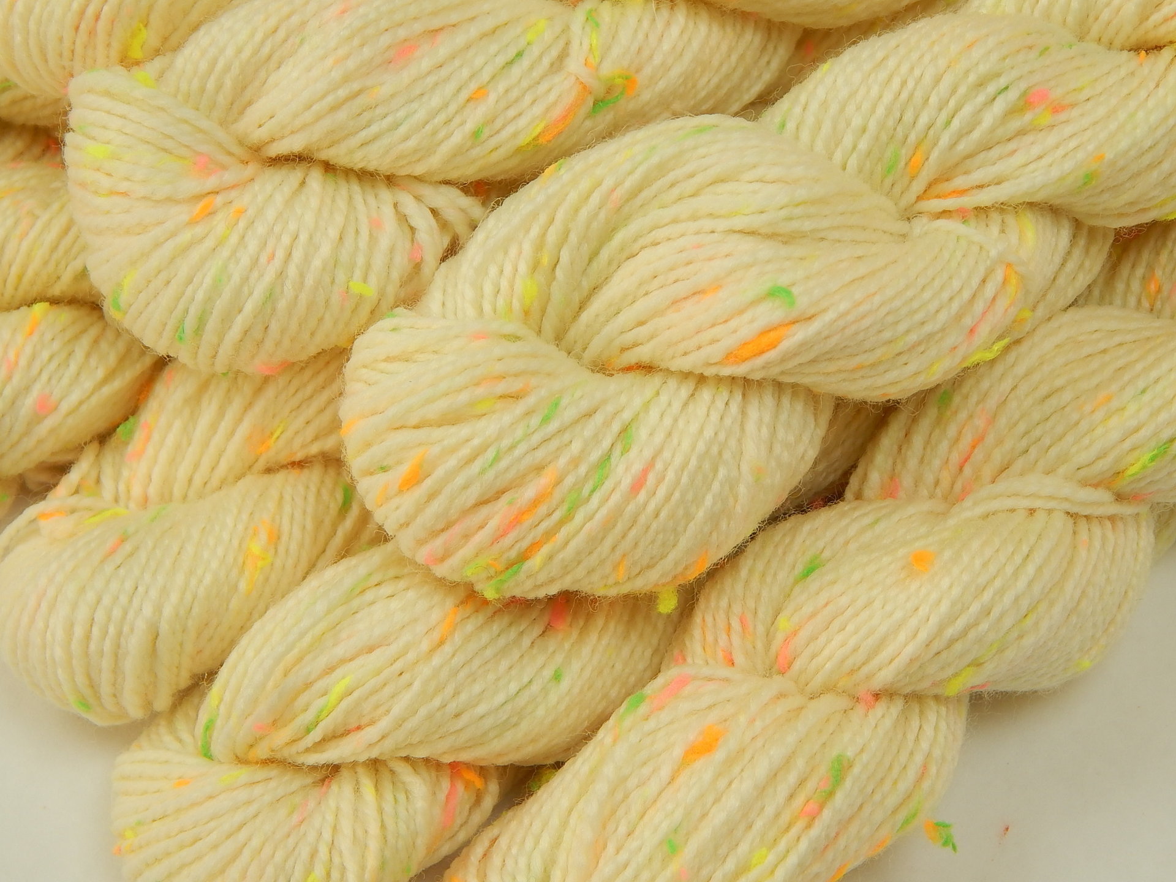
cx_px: 588
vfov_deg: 17.2
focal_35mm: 86
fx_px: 2922
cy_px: 441
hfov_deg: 22.8
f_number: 4.3
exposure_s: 1/25
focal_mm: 15.3
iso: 125
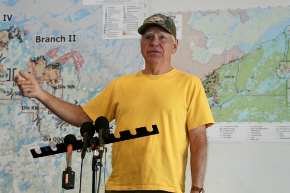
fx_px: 564
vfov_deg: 19.4
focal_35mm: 70
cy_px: 96
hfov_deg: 28.9
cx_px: 145
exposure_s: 1/200
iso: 1000
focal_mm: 70
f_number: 2.8
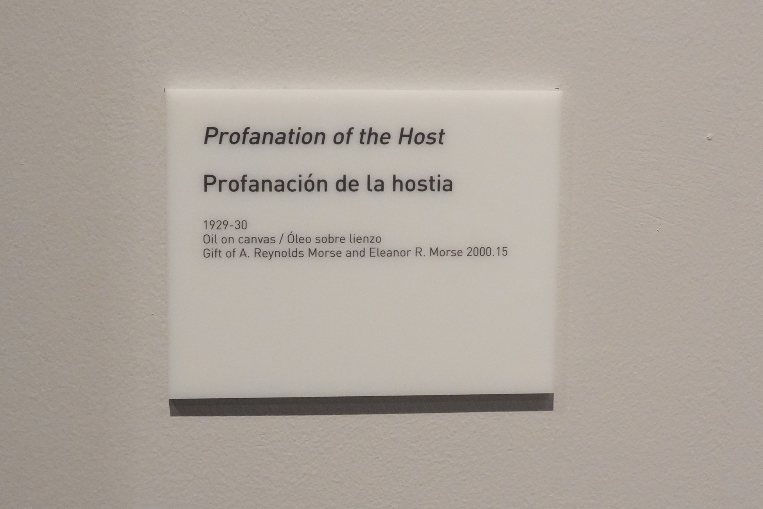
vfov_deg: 32.6
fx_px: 869
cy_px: 254
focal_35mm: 41
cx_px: 376
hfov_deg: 47.4
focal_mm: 40
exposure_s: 1/100
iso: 8000
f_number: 9
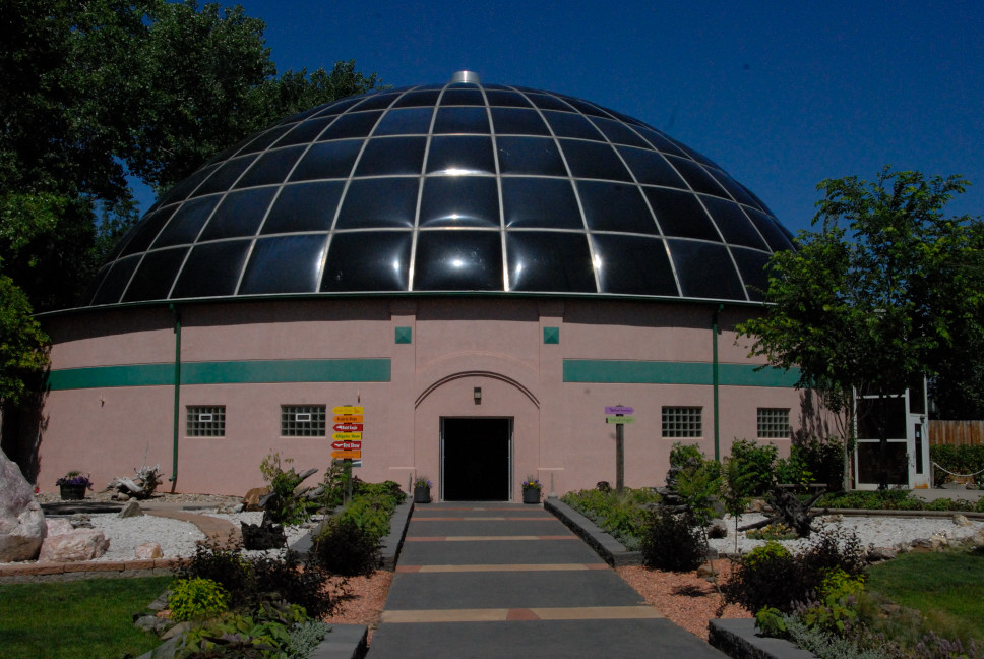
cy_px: 330
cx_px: 492
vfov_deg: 34.3
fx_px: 1067
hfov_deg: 49.5
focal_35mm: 39
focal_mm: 26
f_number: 19
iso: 1100
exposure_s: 1/1500
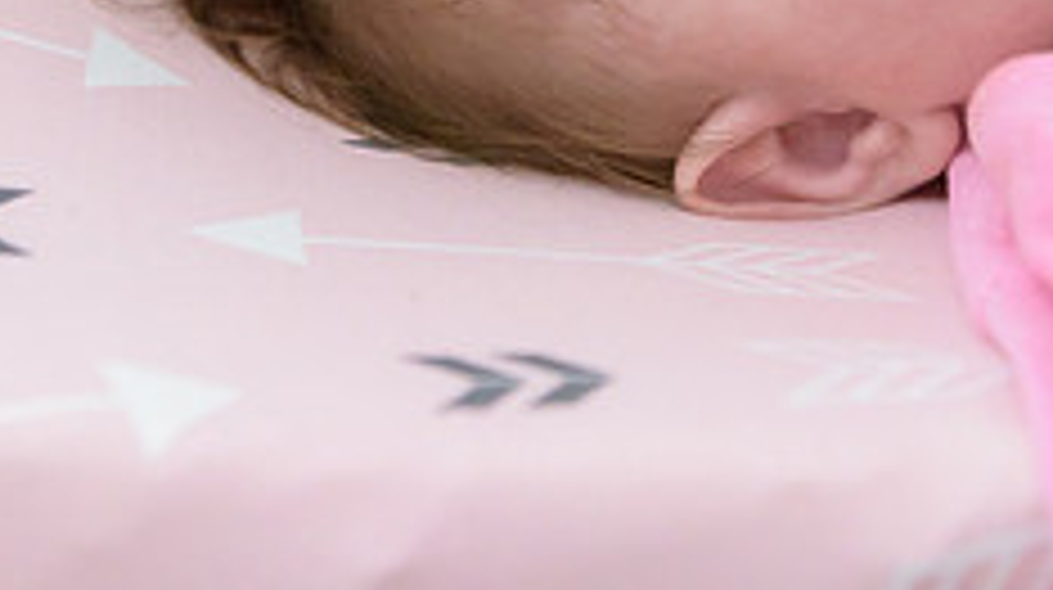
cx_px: 670
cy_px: -232
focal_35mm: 156
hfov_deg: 13.8
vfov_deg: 7.6
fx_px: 4351
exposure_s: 1/125
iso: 1600
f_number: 3.2
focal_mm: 60
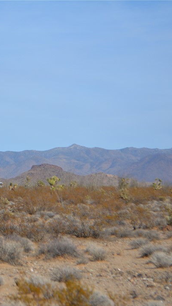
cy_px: 154
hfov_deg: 9.1
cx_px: -38
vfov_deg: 16.4
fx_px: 1061
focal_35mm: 131
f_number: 7.1
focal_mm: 55
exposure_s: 1/2000
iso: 400
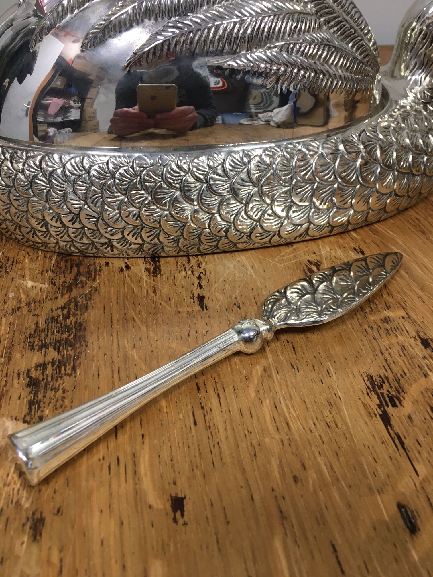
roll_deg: +0.2
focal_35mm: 29
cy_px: 288
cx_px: 216
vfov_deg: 61.7
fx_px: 484
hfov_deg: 48.2
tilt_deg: -38.9
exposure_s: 1/33
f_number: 2.2
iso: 100
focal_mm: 4.15
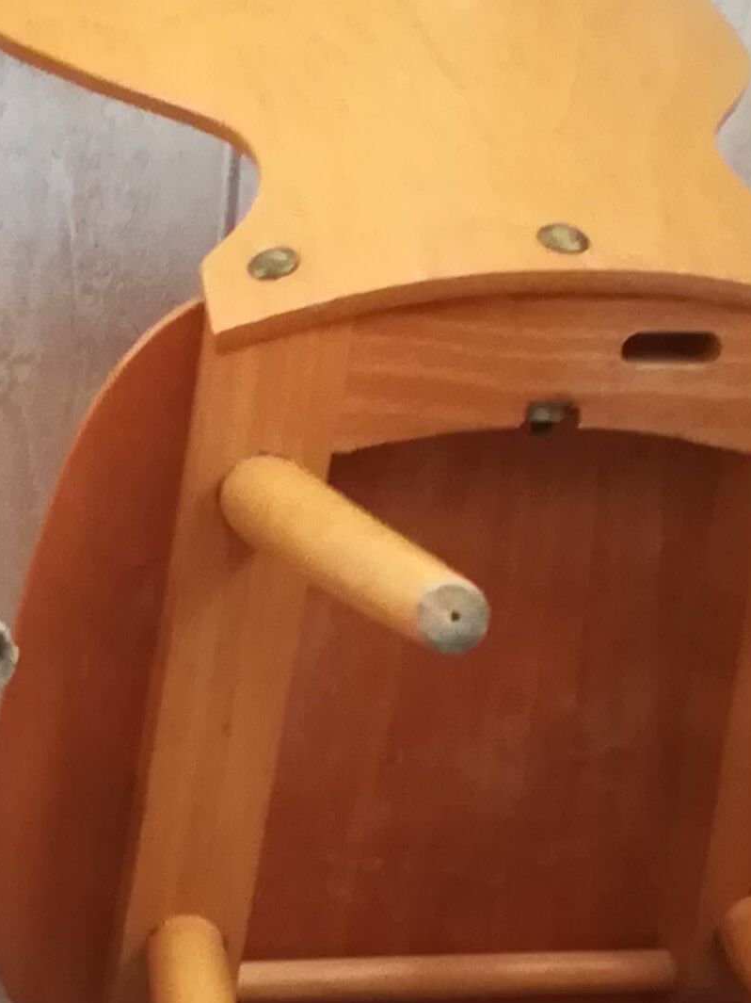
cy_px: 963
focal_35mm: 123
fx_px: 3560
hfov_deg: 12.0
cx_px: 146
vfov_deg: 15.8
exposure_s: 1/33.3
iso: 200
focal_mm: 3.83
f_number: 2.2
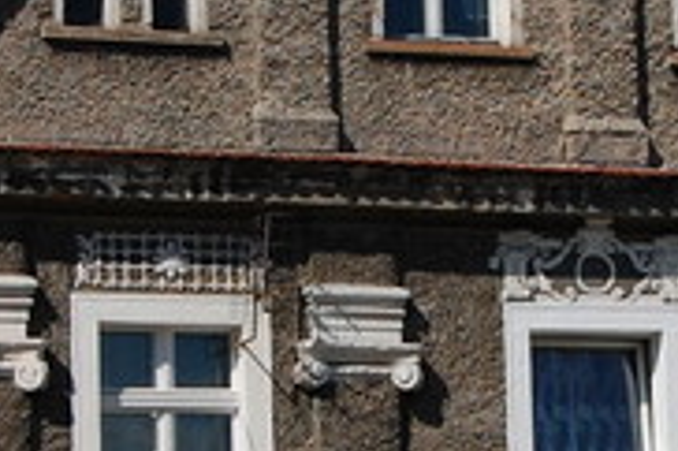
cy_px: 388
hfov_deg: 10.7
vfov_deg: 7.1
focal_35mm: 193
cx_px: 361
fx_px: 3631
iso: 200
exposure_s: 1/1250
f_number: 7.1
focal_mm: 26
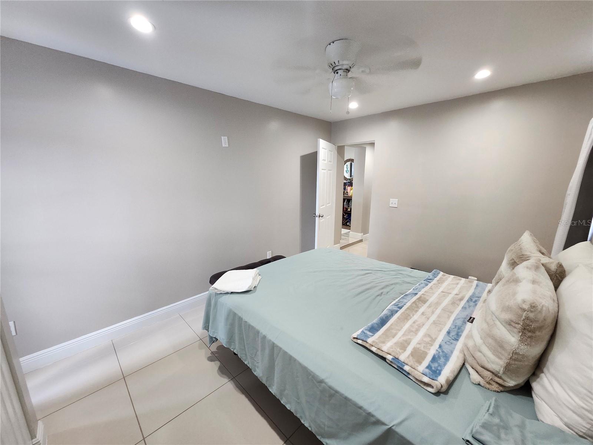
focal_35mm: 13
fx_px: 223
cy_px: 222
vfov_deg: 89.9
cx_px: 296
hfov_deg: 106.2
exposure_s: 1/60
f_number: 2.2
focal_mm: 1.74
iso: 400
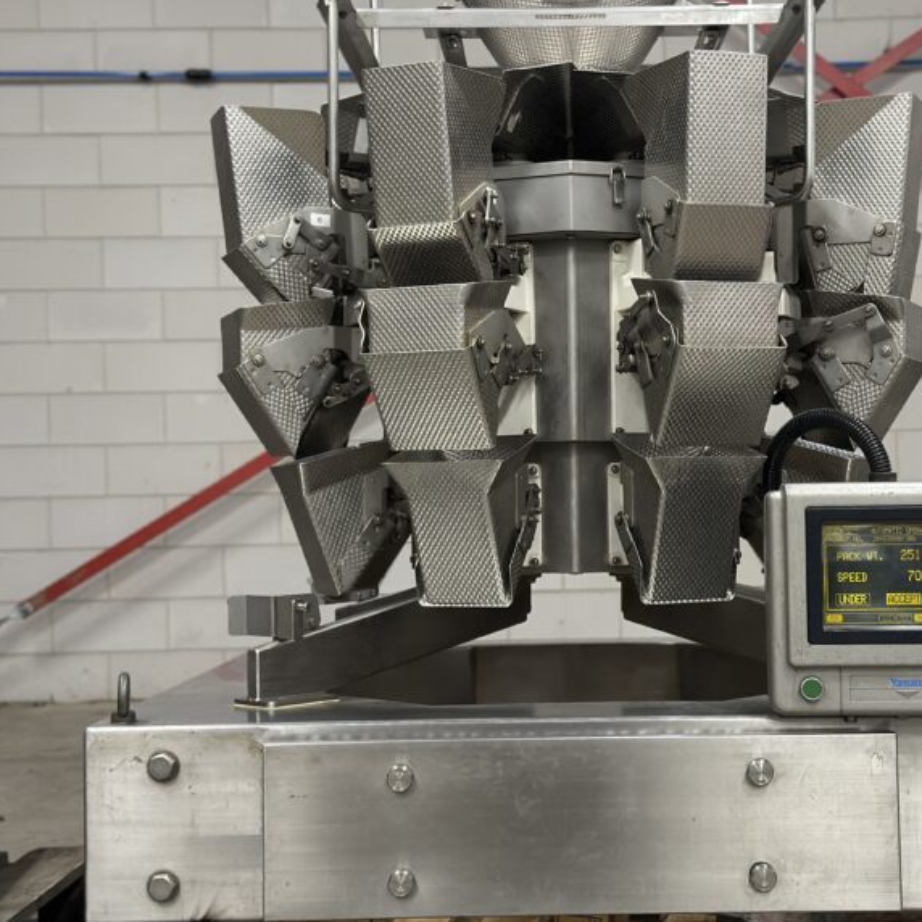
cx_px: 564
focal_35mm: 57
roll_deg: +2.0
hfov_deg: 30.0
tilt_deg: +1.2
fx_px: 1718
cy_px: 459
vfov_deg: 30.0
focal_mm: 6.86
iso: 320
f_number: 1.78
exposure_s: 1/33
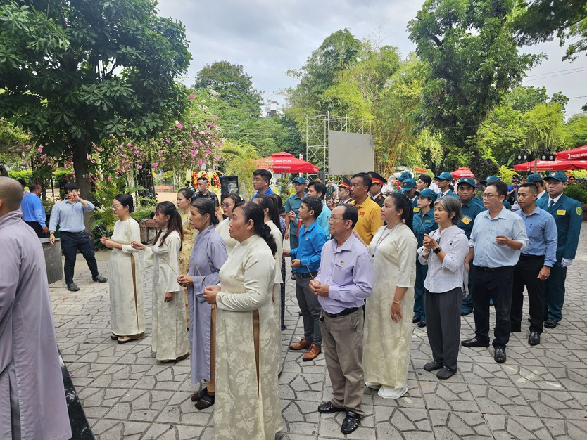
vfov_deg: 58.9
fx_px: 390
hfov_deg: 73.9
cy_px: 220
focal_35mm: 23
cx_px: 294
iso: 10
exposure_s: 1/197
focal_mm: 6.3
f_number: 1.7
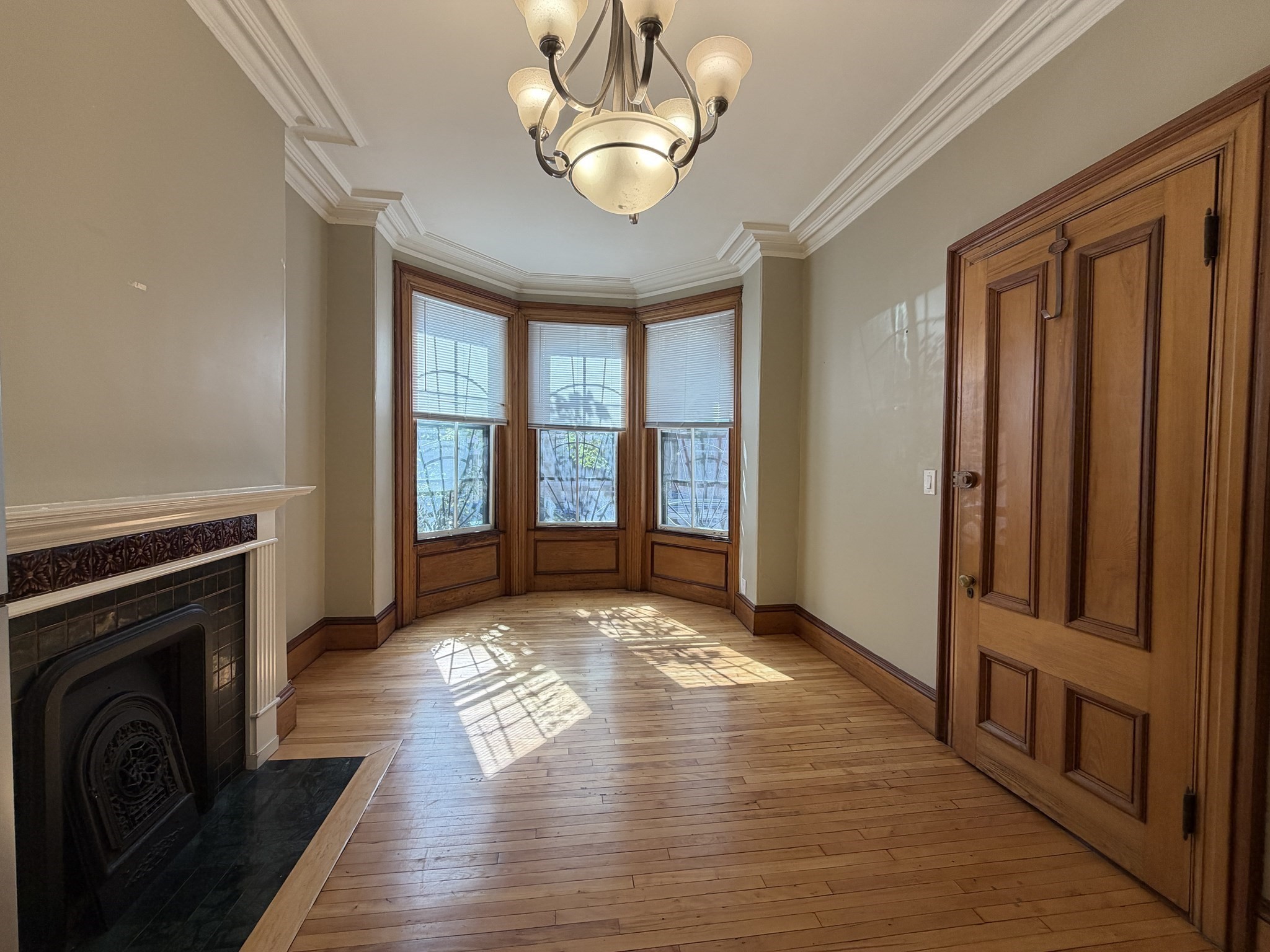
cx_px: 635
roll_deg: -0.3
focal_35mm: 14
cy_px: 476
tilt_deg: -1.5
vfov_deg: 85.7
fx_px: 514
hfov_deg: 102.1
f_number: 2.2
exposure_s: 1/120
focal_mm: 2.22
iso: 80
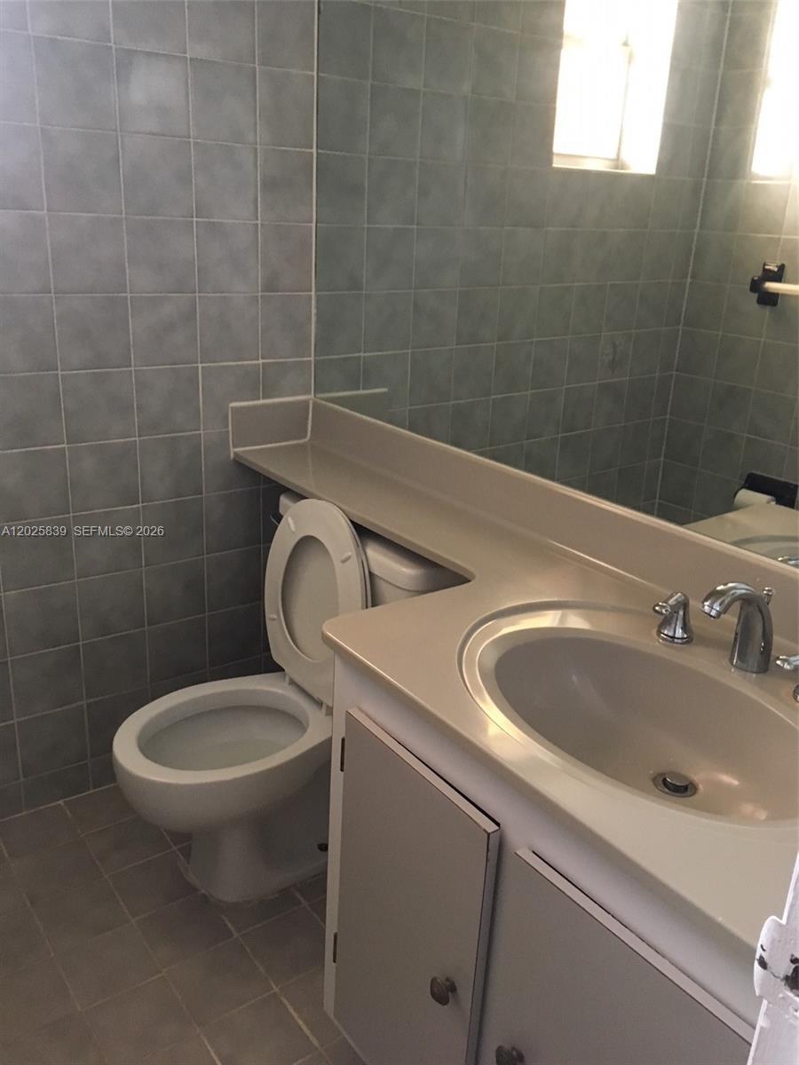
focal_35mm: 29
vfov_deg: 61.7
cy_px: 532
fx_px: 892
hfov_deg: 48.2
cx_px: 400
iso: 200
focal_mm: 4.15
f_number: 2.2
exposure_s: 1/30
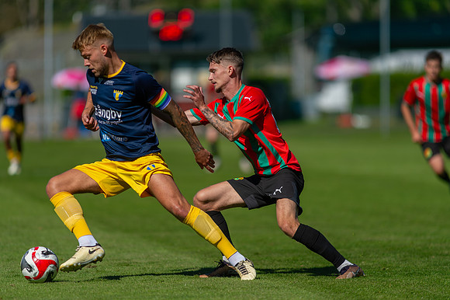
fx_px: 3748
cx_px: 225
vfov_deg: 4.6
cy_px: 150
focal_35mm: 300
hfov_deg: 6.9
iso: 100
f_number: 3.2
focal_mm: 300
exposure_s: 1/1600
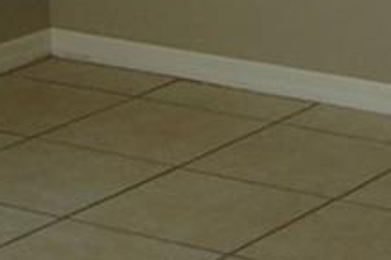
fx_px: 2149
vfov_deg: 6.6
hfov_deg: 10.3
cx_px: 420
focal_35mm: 198
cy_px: -360
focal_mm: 18
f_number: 3.5
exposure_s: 1/400
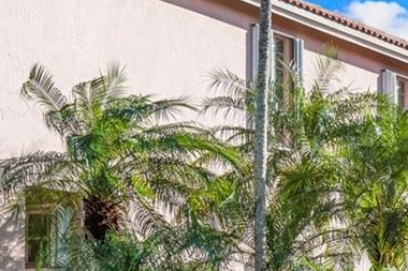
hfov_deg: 15.2
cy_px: 347
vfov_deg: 11.0
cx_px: 664
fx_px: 1382
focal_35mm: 122
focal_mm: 29
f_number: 11
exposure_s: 1/100
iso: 400
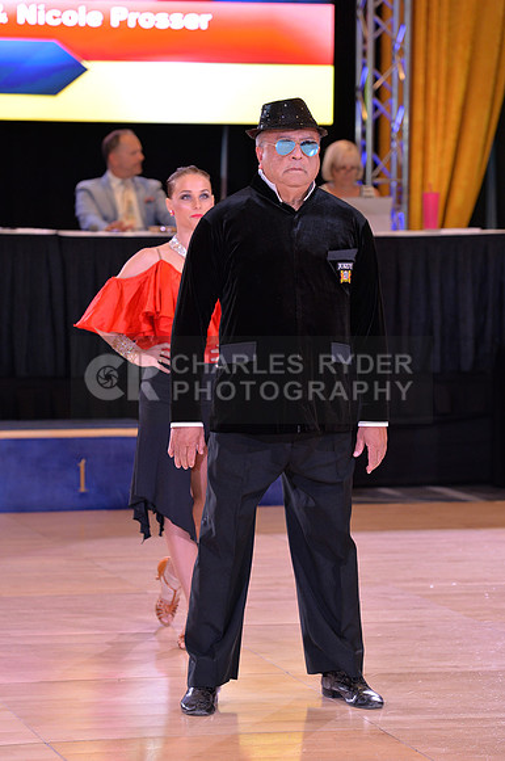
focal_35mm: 150
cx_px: 252
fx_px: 3165
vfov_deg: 13.7
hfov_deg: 9.1
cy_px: 380
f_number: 4.5
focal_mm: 150
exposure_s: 1/250
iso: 1600
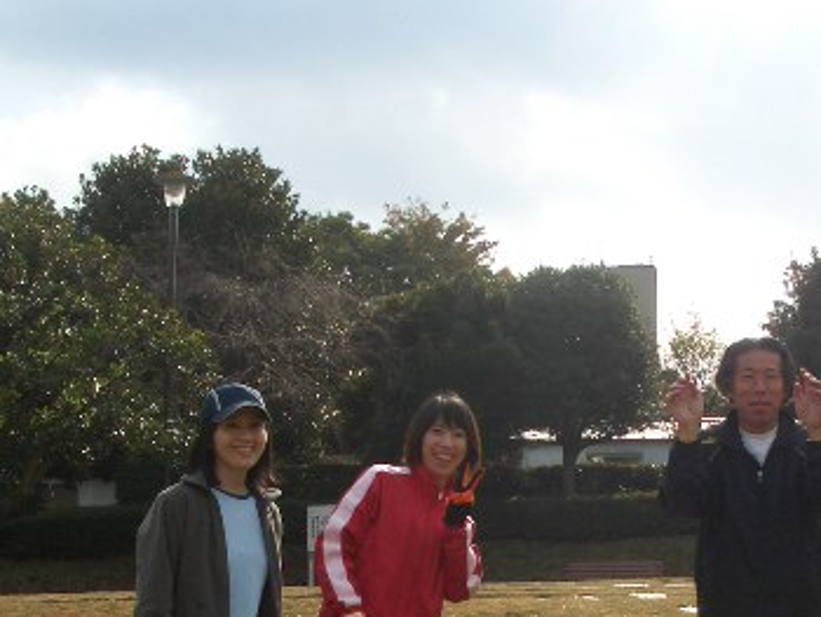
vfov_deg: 22.4
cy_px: 556
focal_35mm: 64
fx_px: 1519
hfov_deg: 30.1
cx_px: 525
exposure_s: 1/500
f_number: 4.3
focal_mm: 5.8
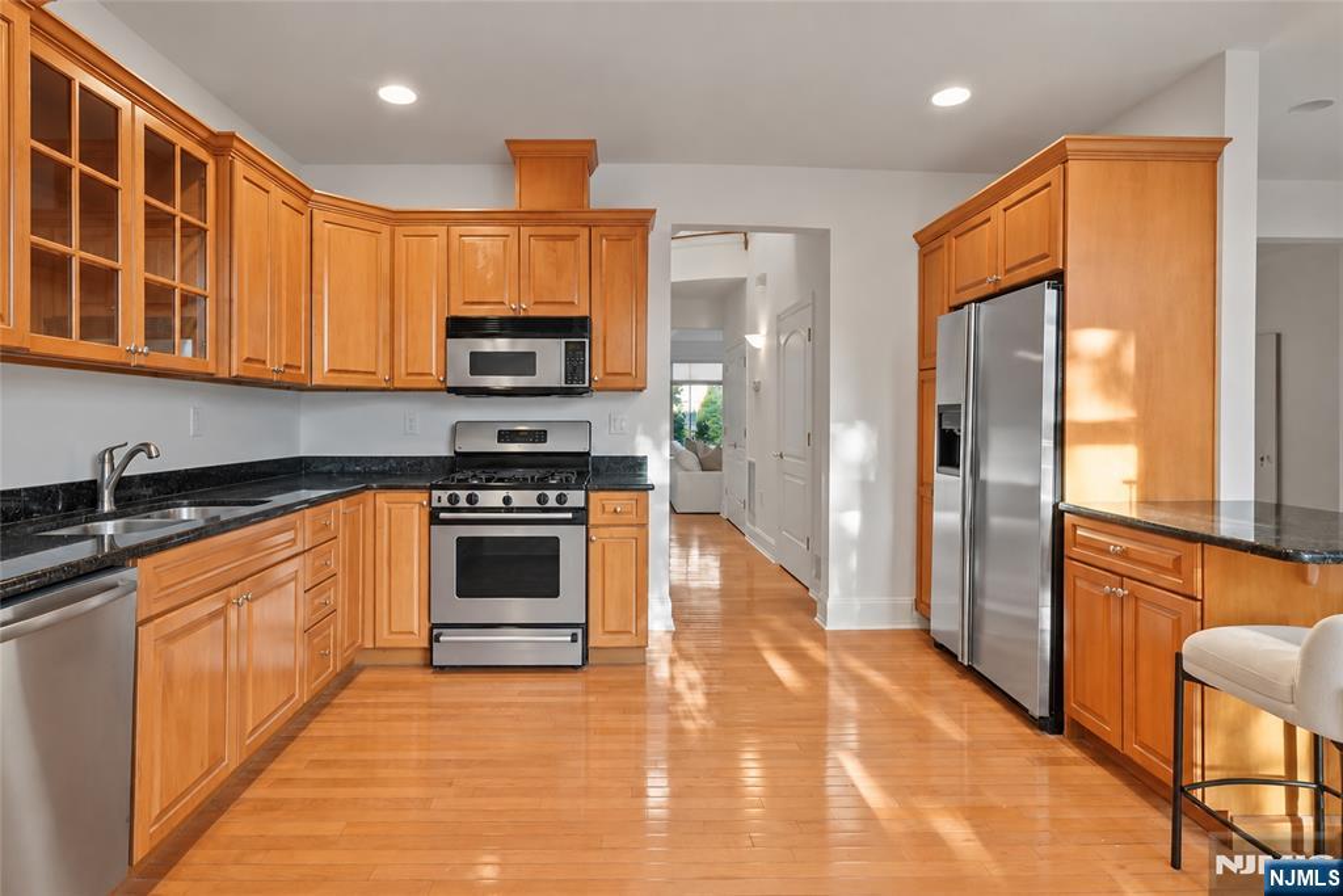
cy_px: 448
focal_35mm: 16
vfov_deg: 73.8
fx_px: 597
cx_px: 672
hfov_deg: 96.7
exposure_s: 1/20
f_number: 9
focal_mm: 16
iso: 2000
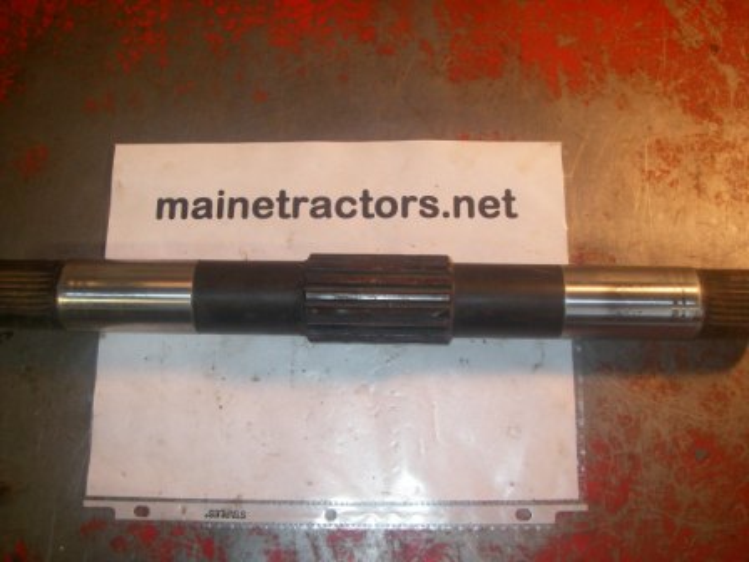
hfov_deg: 49.0
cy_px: 281
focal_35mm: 38
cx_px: 374
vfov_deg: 37.7
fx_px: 822
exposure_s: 1/40
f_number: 3.3
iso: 200
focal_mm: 6.3
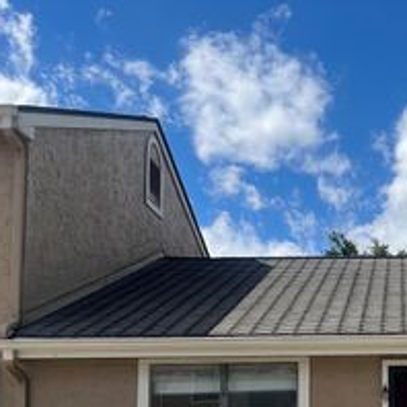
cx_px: 407
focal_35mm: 58
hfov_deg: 27.8
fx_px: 772
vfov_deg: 28.6
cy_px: 348
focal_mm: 5.1
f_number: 1.6
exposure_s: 1/3745
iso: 50
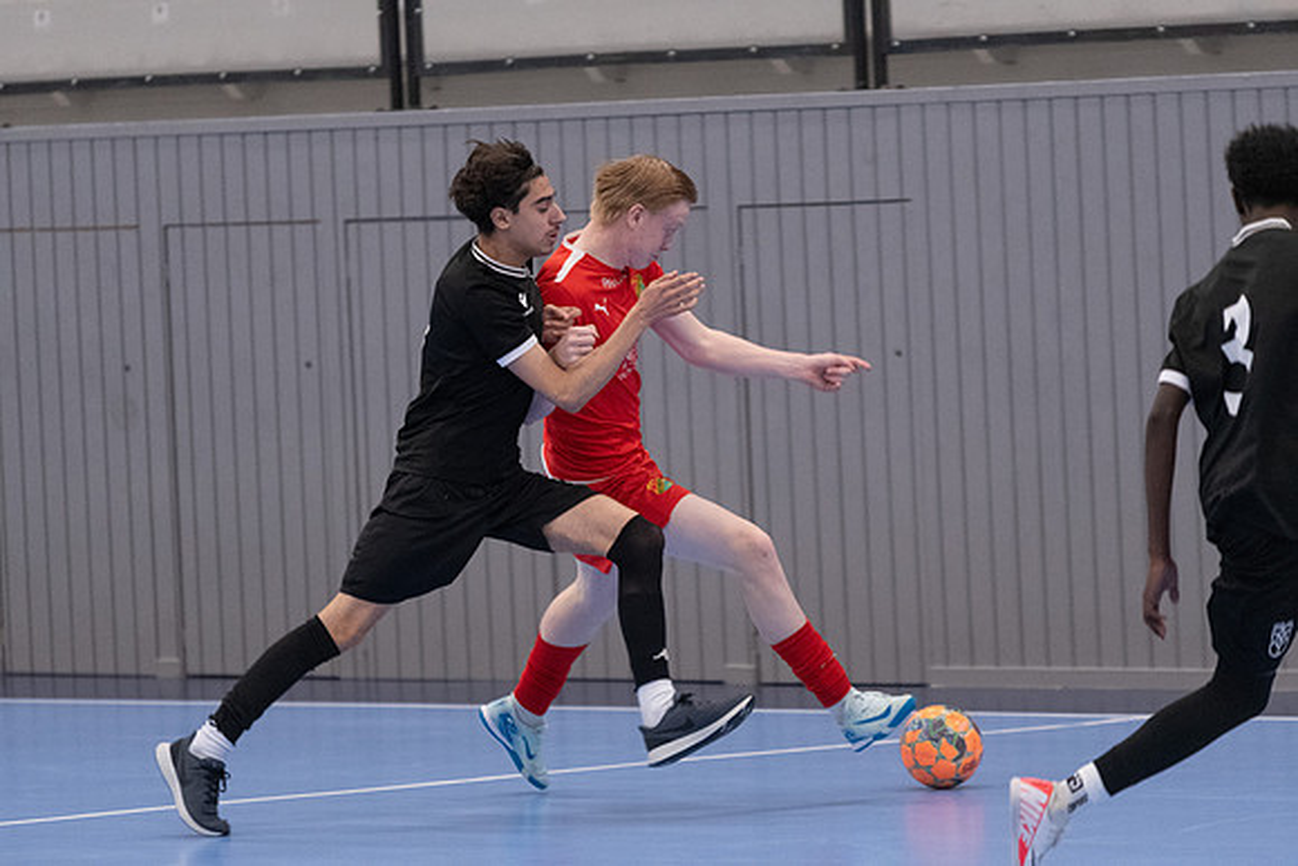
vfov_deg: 4.6
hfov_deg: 6.9
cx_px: 649
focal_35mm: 300
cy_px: 433
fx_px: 10819
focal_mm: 200
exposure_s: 1/640
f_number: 3.2
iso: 6400
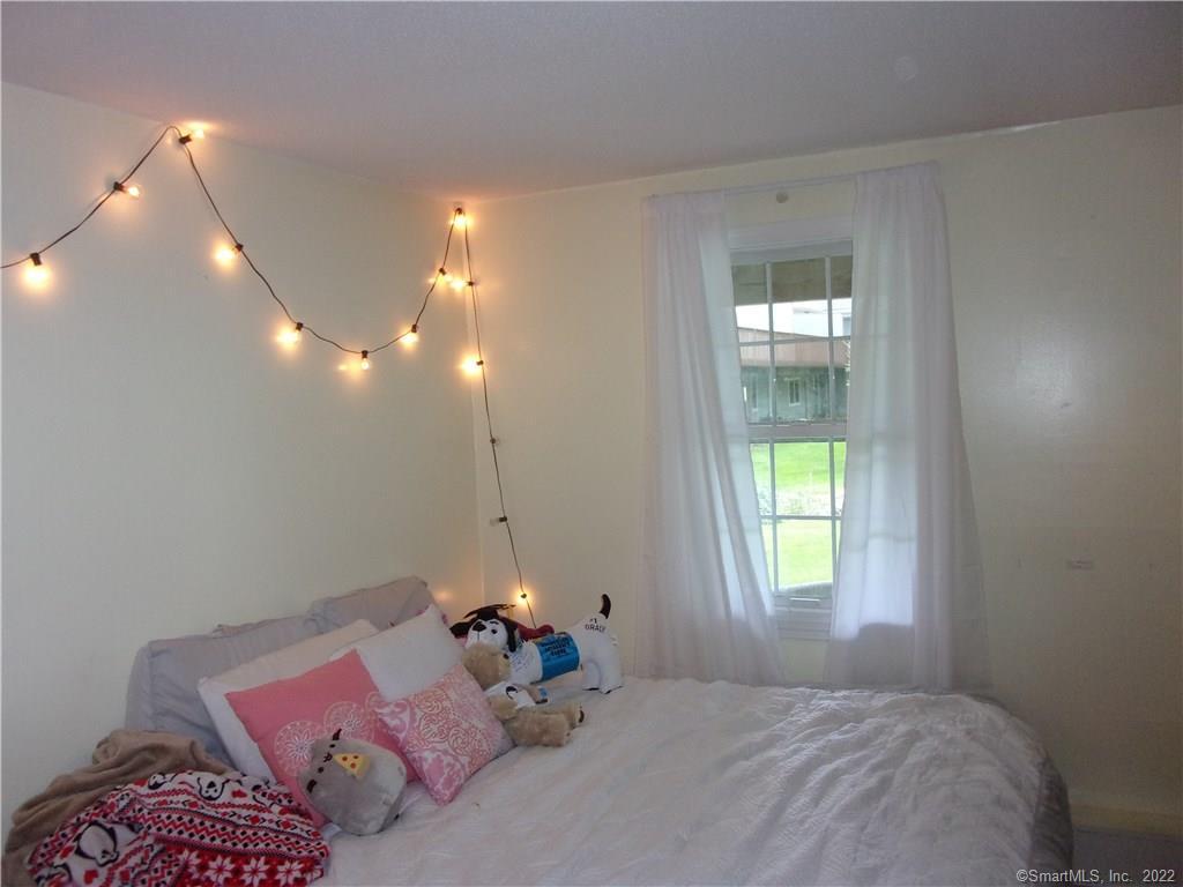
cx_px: 592
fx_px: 957
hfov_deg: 63.4
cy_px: 444
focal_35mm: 28
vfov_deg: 49.7
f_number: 3.9
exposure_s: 1/34
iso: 250
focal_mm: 5.1
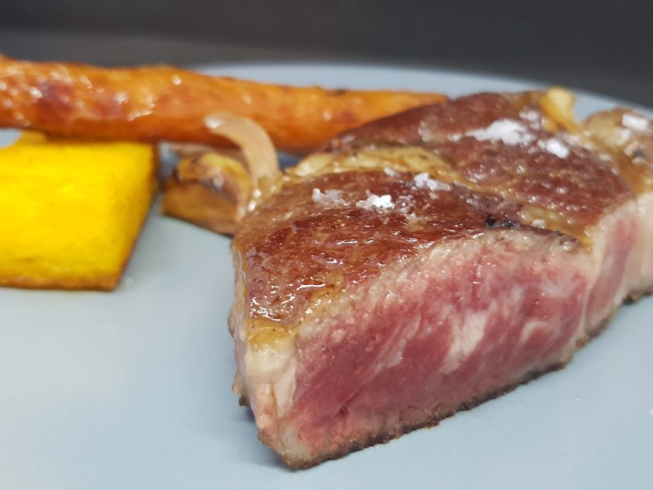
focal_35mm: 26
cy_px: 245
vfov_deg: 53.1
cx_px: 326
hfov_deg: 67.3
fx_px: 490
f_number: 1.7
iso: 200
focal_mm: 4.2
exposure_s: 1/50
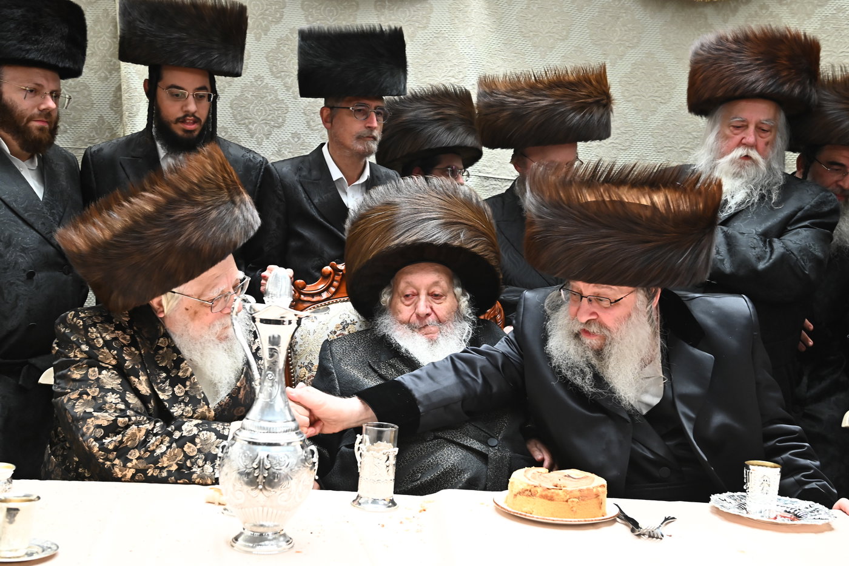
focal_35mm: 44
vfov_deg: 30.5
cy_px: 283
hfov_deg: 44.5
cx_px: 424
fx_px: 1037
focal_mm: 44
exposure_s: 1/200
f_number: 5.6
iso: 2000
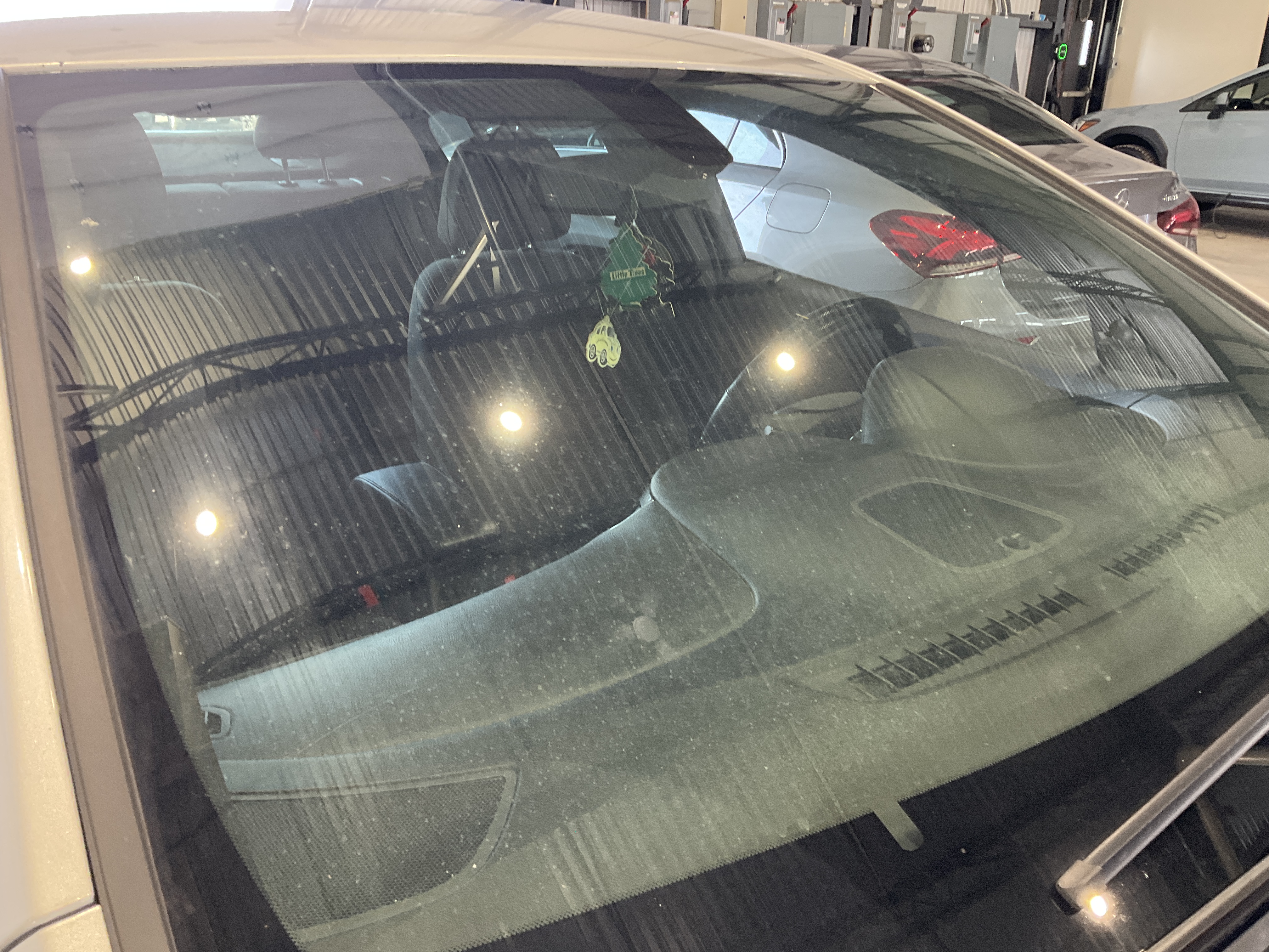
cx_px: 634
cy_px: 476
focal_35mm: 29
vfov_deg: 48.2
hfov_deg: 61.7
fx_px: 1063
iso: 100
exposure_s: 1/60
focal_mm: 3
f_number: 1.8
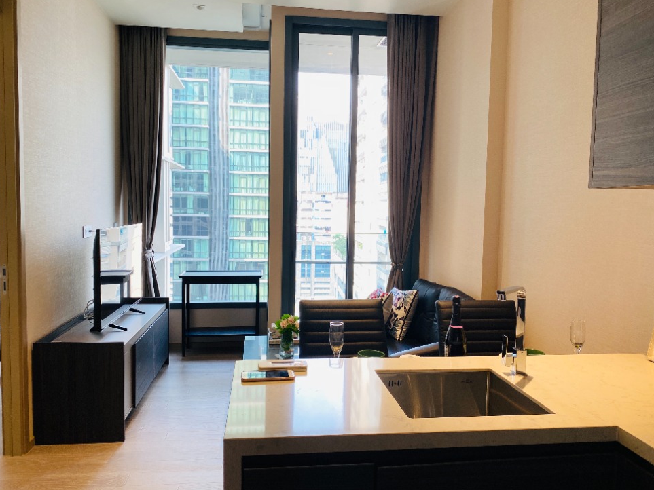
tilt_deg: -3.2
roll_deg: -1.4
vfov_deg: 51.3
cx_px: 324
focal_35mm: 27
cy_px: 246
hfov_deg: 65.3
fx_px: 510
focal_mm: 4.25
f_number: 1.8
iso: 50
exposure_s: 1/100
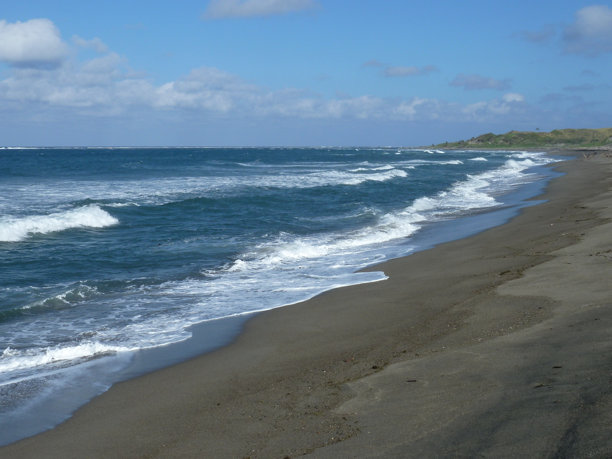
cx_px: 306
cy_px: 230
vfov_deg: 32.9
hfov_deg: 42.9
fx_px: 778
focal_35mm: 44
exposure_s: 1/400
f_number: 5.6
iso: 80
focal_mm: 7.3
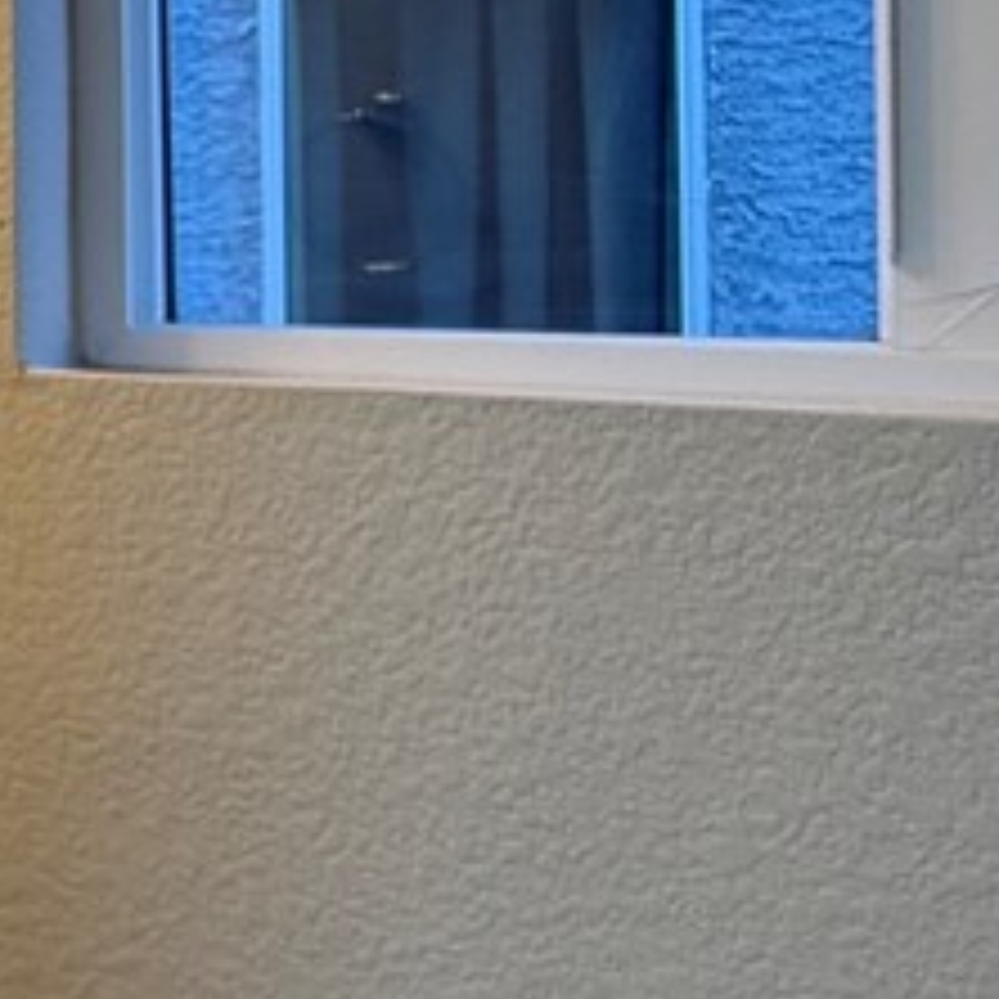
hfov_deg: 22.2
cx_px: -657
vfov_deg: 29.4
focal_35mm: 57
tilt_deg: +0.5
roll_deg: +0.8
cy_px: 216
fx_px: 1861
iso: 200
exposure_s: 1/120
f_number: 2.2
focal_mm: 2.22
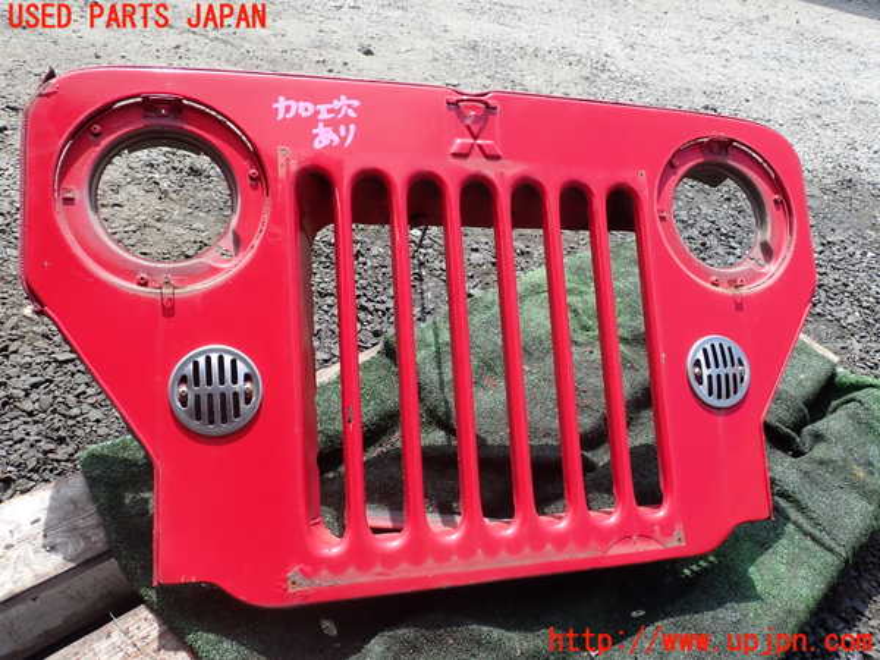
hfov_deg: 60.0
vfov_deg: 46.8
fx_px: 763
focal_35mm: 30
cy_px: 330
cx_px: 440
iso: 100
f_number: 3.2
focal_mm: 5.4
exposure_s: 1/400
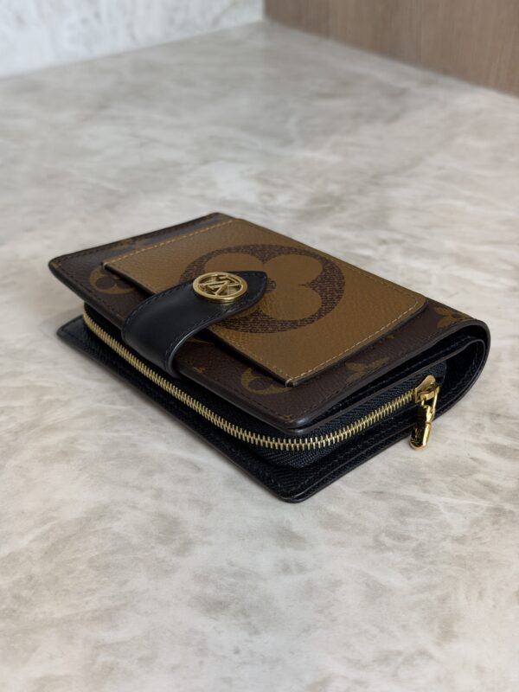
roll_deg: +1.0
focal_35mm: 48
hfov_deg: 30.3
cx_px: 260
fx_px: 960
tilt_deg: -32.3
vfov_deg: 39.7
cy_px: 346
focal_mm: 6.76
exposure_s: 1/120
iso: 80
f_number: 1.78
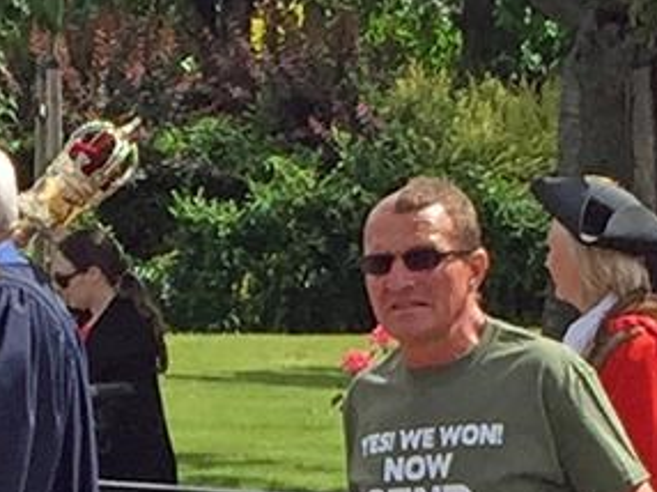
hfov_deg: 28.4
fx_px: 1252
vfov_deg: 21.3
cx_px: 76
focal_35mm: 66
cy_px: 517
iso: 32
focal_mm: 4.15
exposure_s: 1/1412
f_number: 2.2
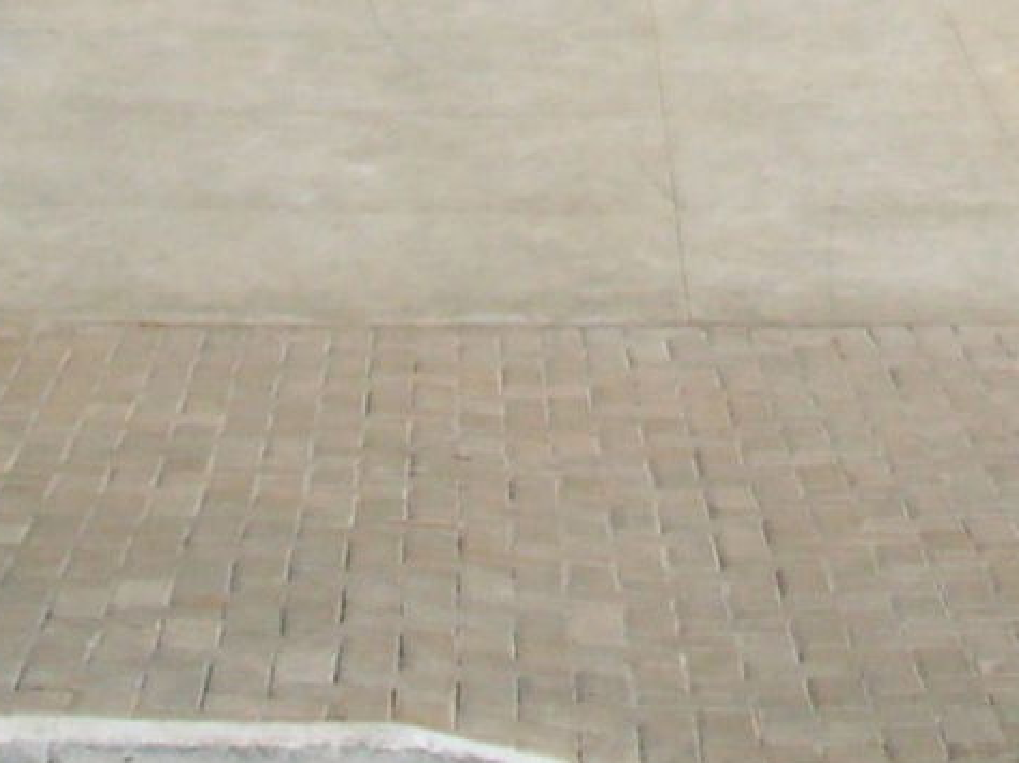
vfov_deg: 9.4
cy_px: -671
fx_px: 4413
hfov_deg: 13.1
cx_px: 899
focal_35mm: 150
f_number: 5.6
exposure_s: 1/725
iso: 80
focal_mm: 6.2
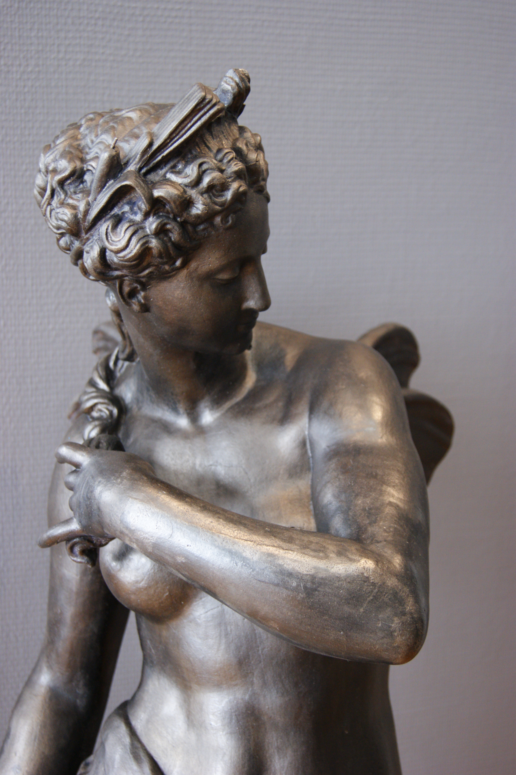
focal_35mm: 52
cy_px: 388
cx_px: 258
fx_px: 1130
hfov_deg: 25.7
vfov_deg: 37.9
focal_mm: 35
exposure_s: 1/15
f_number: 4.5
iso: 400
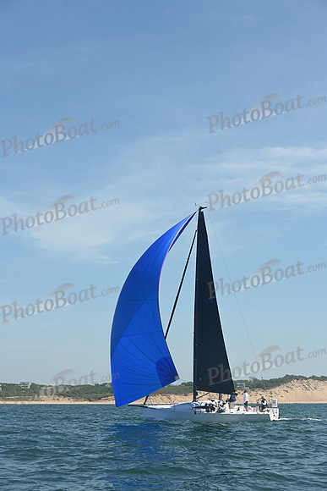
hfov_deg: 19.5
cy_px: 246
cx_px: 164
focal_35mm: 70
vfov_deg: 28.8
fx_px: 953
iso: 320
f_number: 8
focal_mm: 70
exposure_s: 1/1000
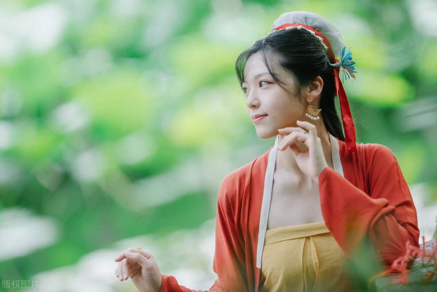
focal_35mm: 200
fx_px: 2429
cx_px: 218
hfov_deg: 10.3
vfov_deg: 6.9
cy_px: 146
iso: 100
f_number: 2.2
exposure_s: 1/125
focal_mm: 200
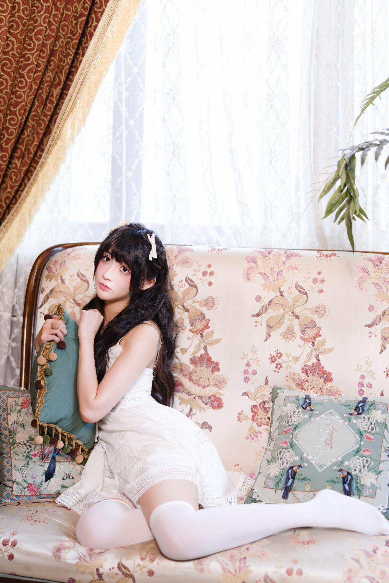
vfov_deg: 39.6
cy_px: 292
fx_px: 810
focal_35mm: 50
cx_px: 194
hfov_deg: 27.0
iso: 250
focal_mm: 50
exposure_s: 1/160
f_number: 1.4
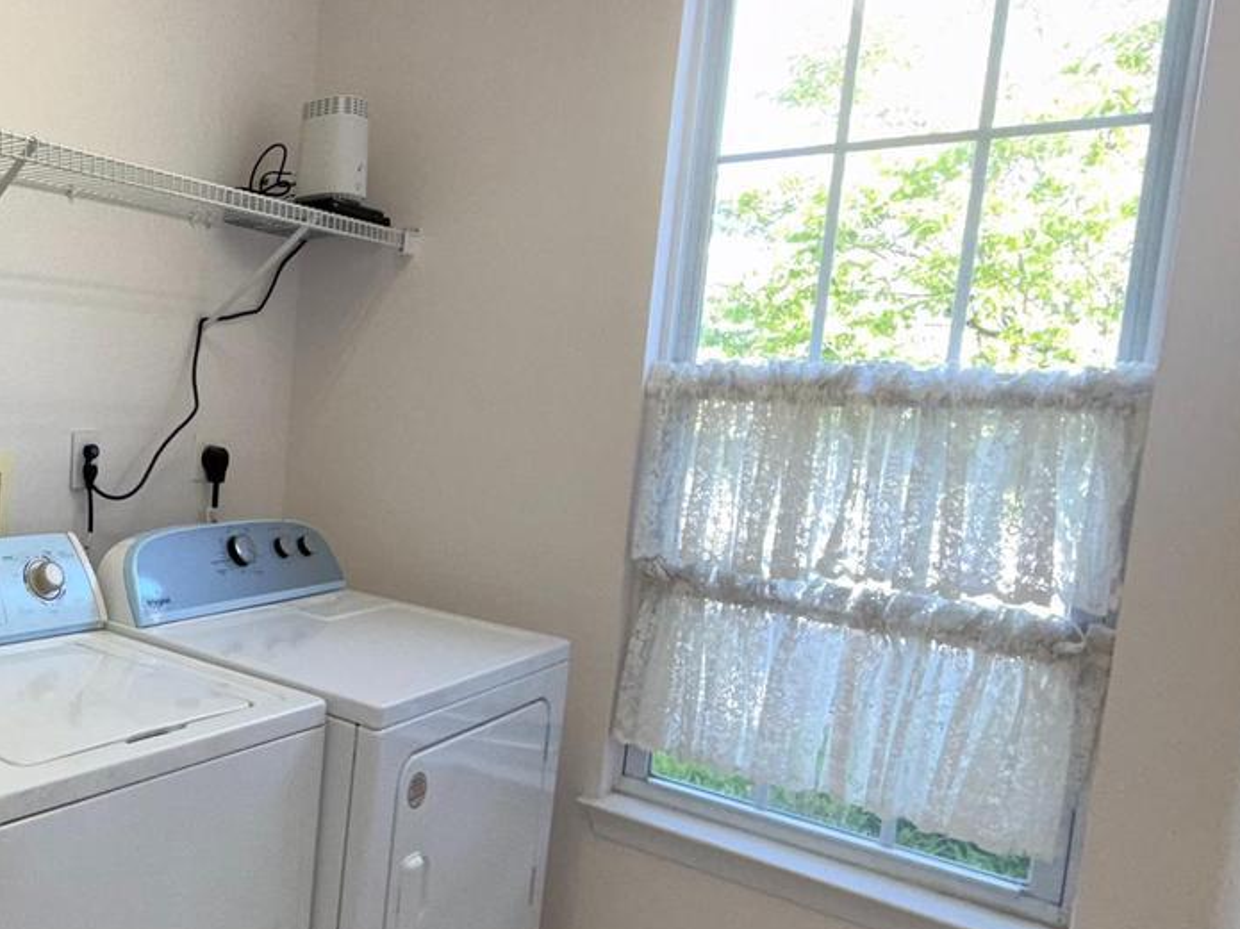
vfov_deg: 48.2
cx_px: 54
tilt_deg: -5.3
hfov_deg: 51.8
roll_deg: -2.8
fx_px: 1039
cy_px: 464
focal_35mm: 29
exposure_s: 1/122
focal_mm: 2.22
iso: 200
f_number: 2.2
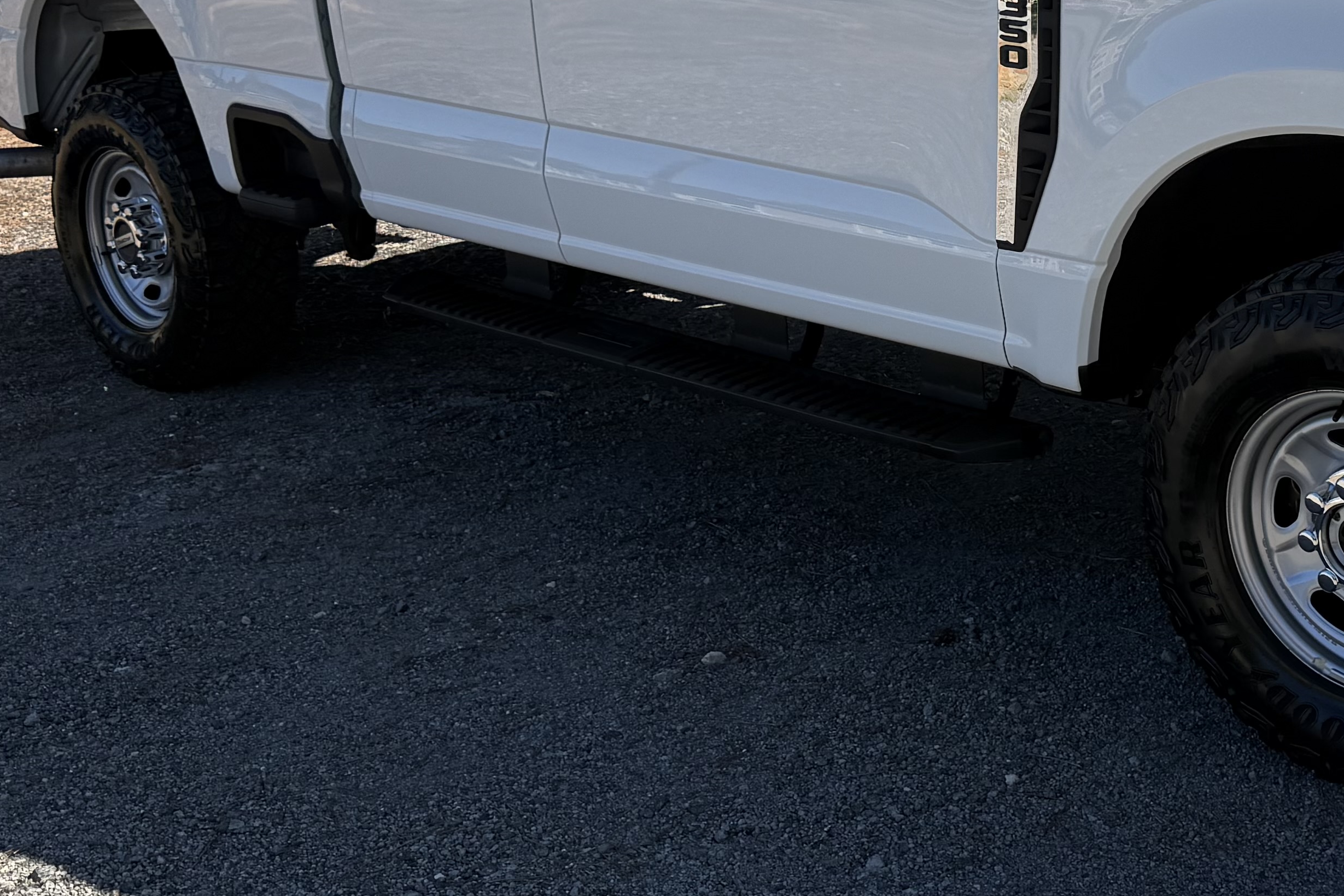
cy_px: 143
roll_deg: +2.3
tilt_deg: -6.9
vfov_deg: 23.0
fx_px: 2165
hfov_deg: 33.5
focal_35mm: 58
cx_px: 1079
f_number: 1.78
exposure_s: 1/2703
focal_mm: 6.76
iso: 100
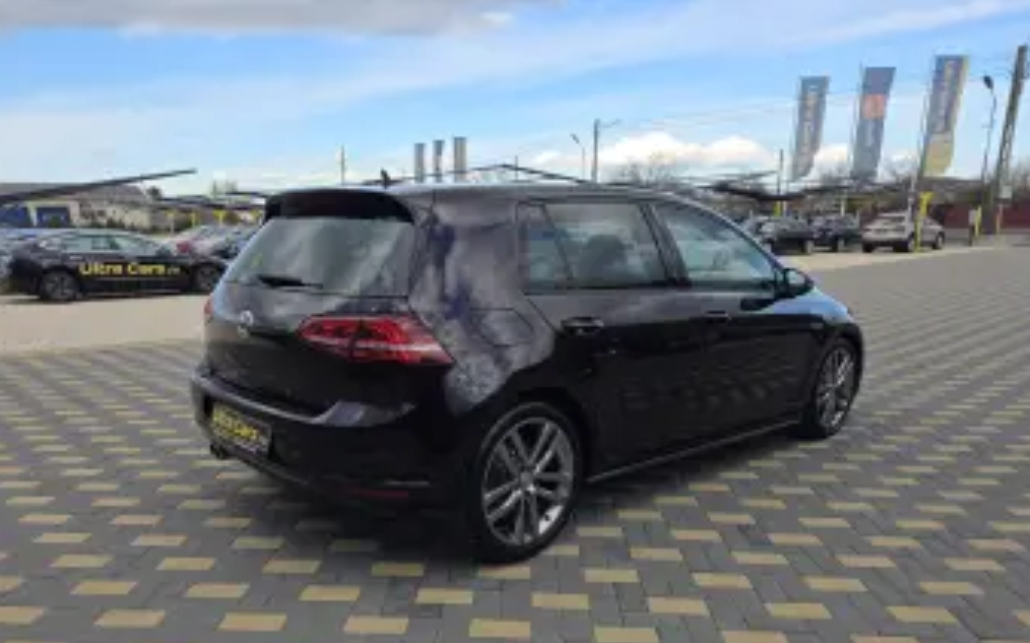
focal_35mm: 26
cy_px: 408
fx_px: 730
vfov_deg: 47.1
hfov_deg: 70.4
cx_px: 494
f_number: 1.7
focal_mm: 6.25
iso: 80
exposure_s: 1/2812
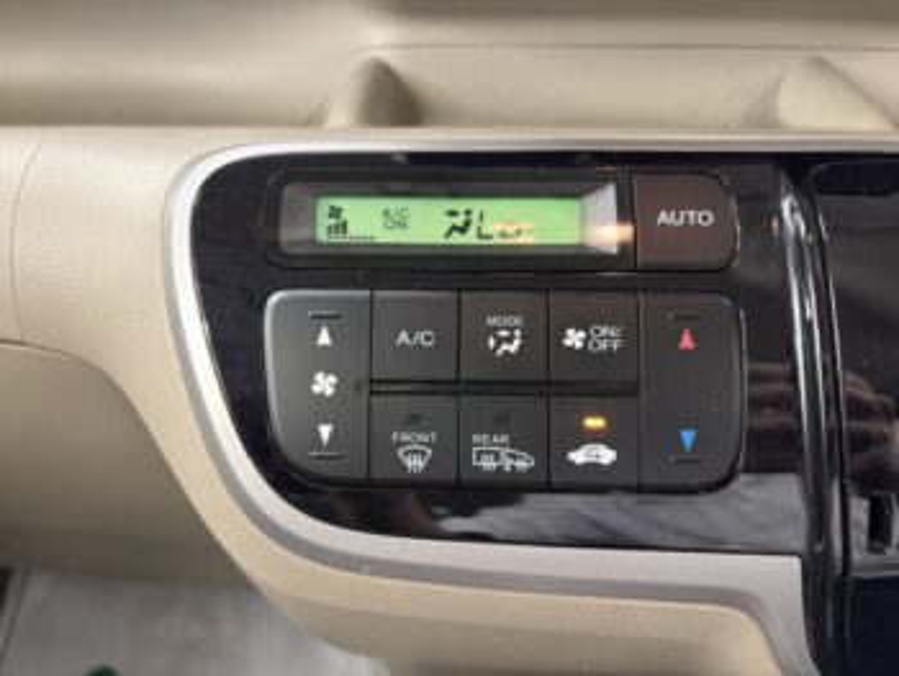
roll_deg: +1.4
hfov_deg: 67.3
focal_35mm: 26
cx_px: 450
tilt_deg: -37.5
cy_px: 338
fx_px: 676
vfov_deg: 53.1
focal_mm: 5.96
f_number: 1.6
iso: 400
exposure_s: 1/33
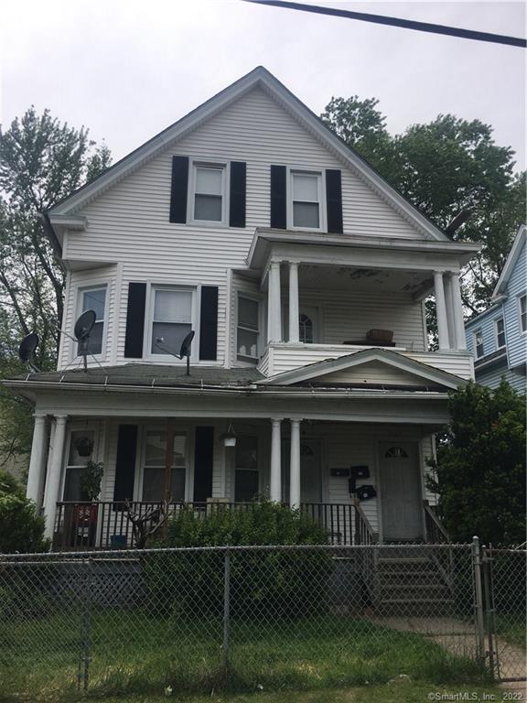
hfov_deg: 48.2
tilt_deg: +16.4
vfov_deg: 61.7
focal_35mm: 29
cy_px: 352
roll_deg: -0.4
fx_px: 589
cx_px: 264
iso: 25
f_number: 2.2
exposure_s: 1/2024
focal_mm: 4.15
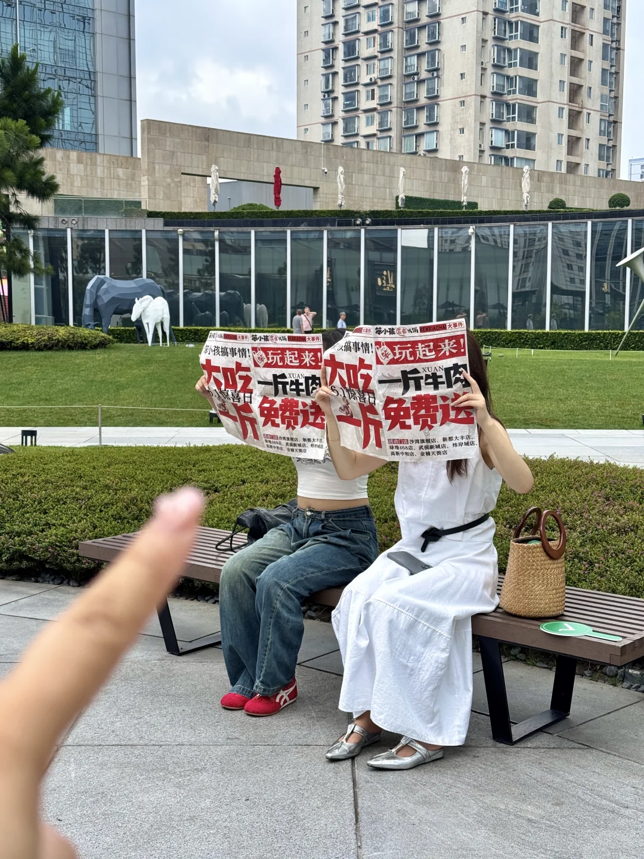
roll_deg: -1.0
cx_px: 322
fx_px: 1191
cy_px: 430
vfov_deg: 39.7
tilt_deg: -4.2
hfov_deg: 30.3
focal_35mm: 48
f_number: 1.78
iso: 64
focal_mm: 6.76
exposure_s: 1/1458
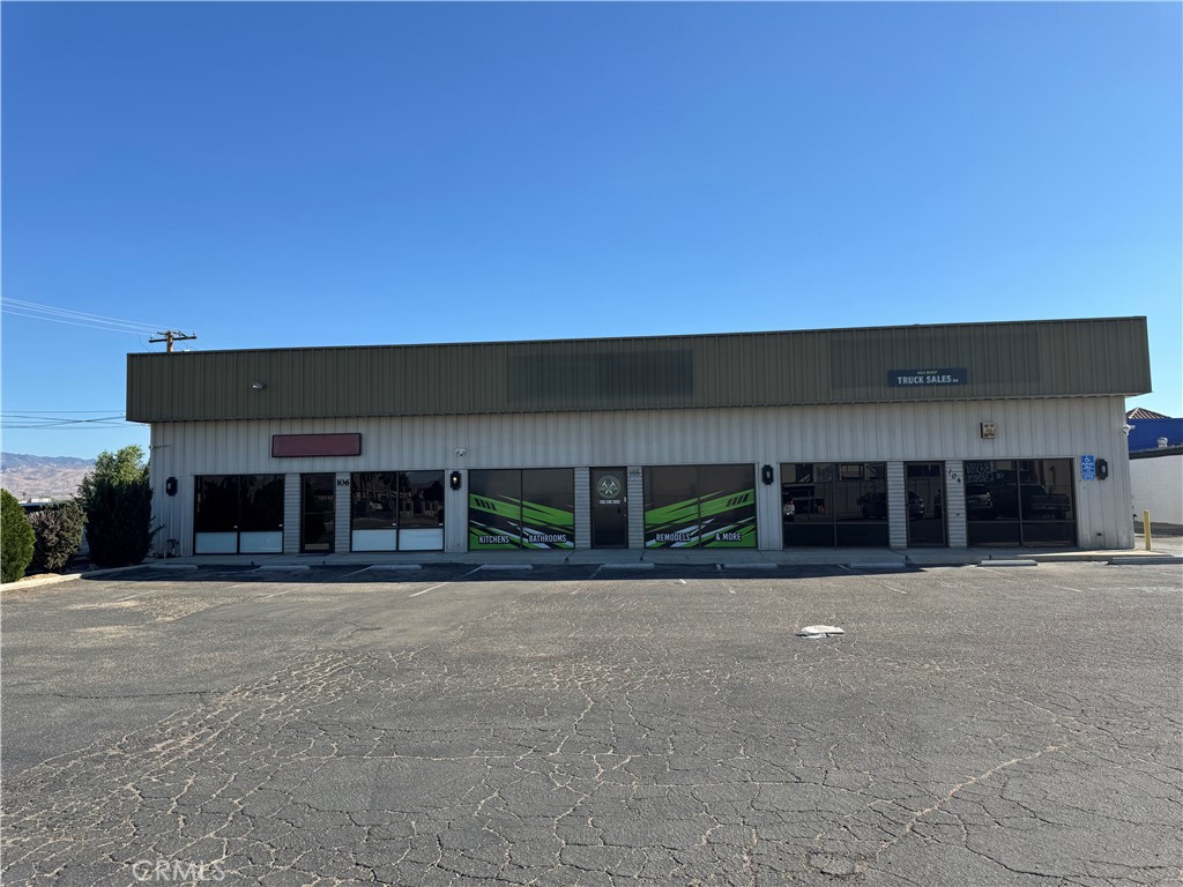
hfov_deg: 71.6
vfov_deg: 56.8
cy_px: 444
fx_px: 820
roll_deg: -0.3
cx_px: 592
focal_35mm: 24
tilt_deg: +5.2
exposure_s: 1/3597
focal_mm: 6.76
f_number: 1.78
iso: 80
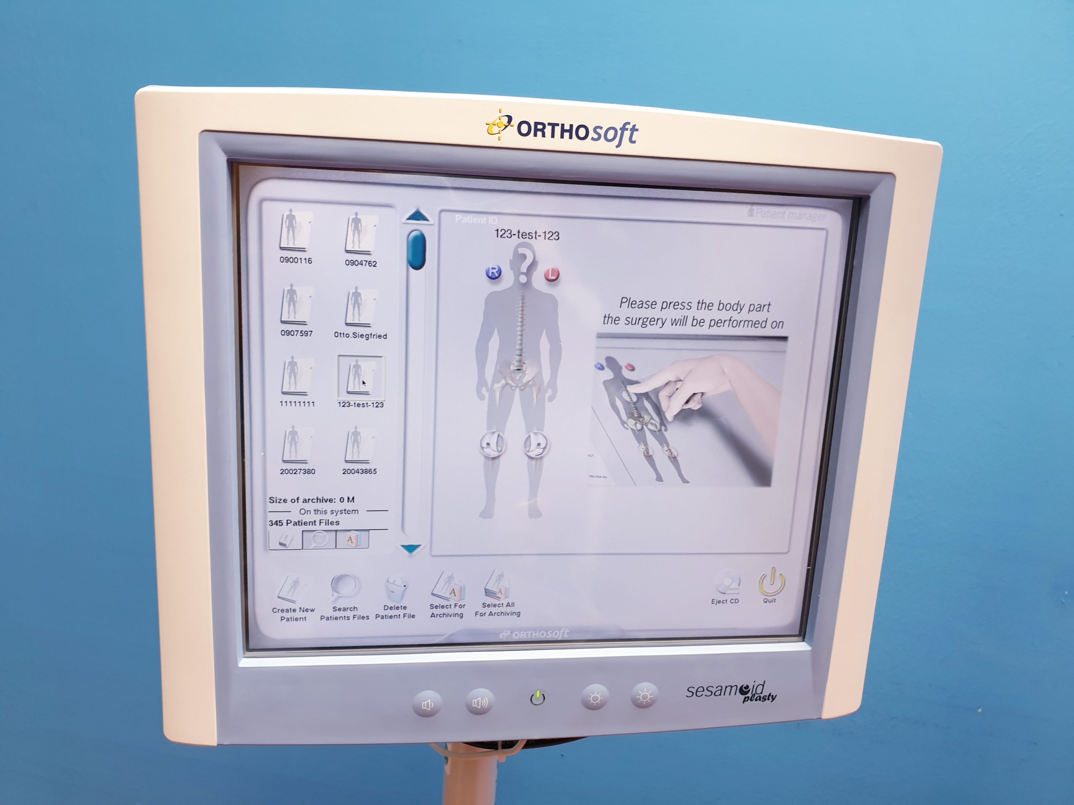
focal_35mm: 26
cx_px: 537
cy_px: 402
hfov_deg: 67.3
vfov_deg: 53.1
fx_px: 807
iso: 100
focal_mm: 4.3
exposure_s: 1/50
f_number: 2.4
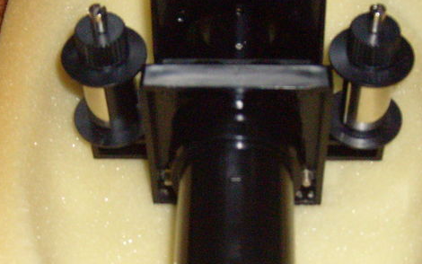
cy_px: 184
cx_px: 241
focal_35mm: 79
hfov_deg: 26.1
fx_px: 909
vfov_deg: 16.5
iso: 400
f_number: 2.8
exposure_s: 1/45
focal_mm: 5.8
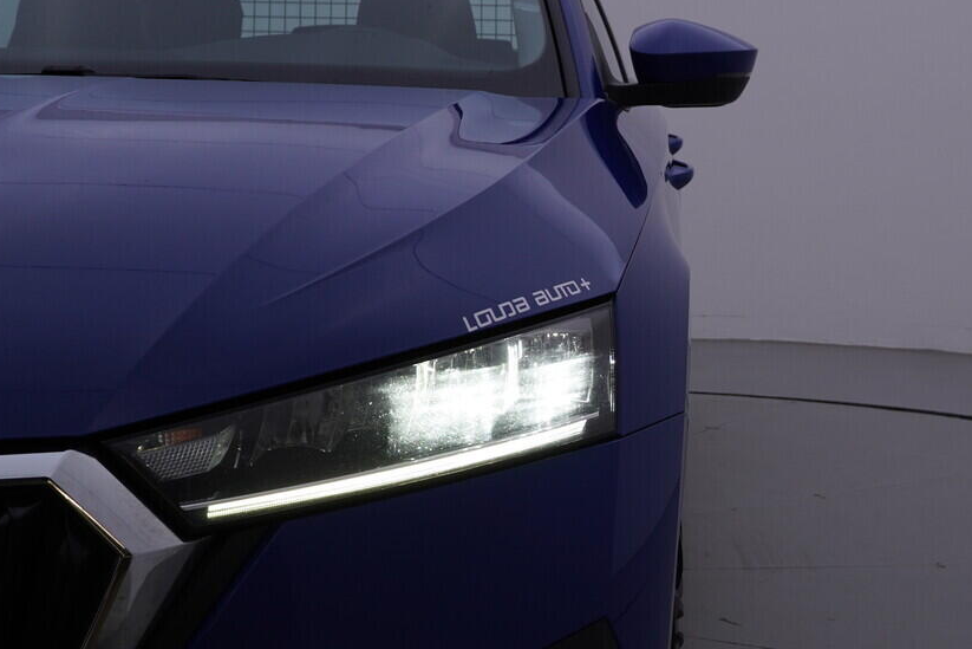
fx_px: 1701
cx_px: 778
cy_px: 394
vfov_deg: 21.5
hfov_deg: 31.1
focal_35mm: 63
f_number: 5.6
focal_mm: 24
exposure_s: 1/160
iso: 125
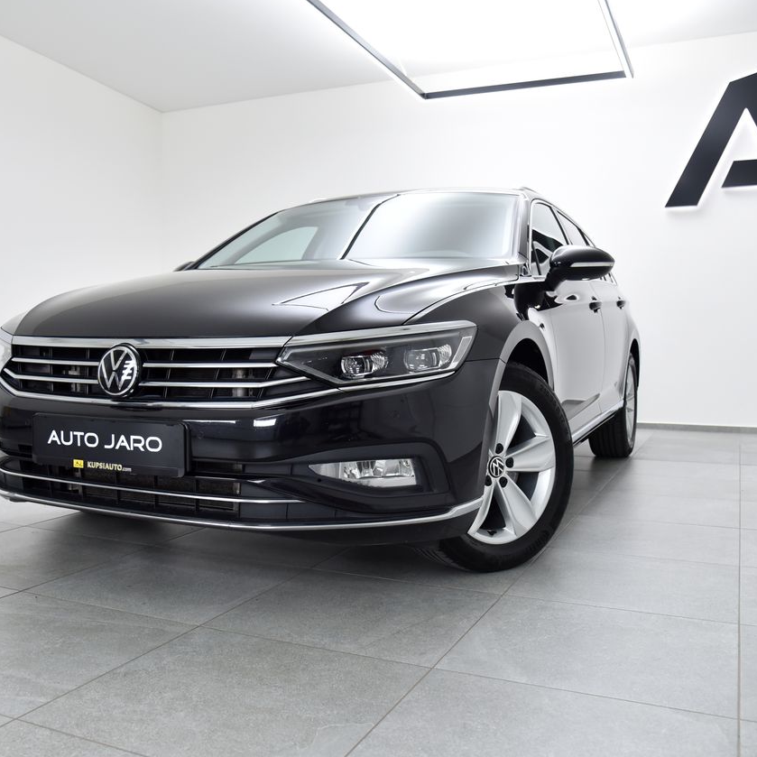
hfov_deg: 47.0
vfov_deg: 47.2
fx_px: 866
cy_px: 377
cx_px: 314
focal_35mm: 35
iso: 1250
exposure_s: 1/250
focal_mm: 27
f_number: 4
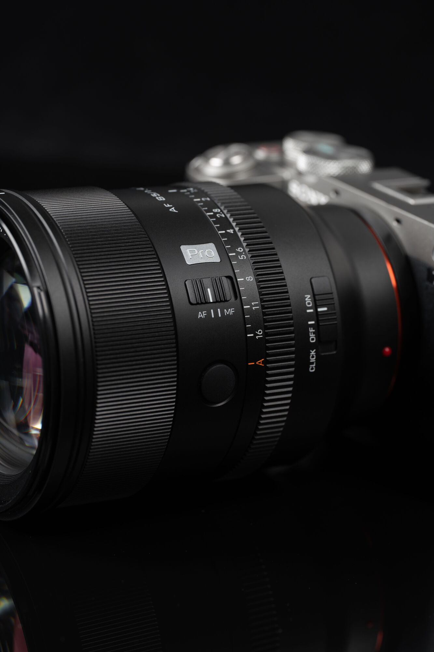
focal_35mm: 105
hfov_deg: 13.0
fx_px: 1899
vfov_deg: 19.5
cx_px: 217
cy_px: 326
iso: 100
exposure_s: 1/100
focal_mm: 105
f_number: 7.1
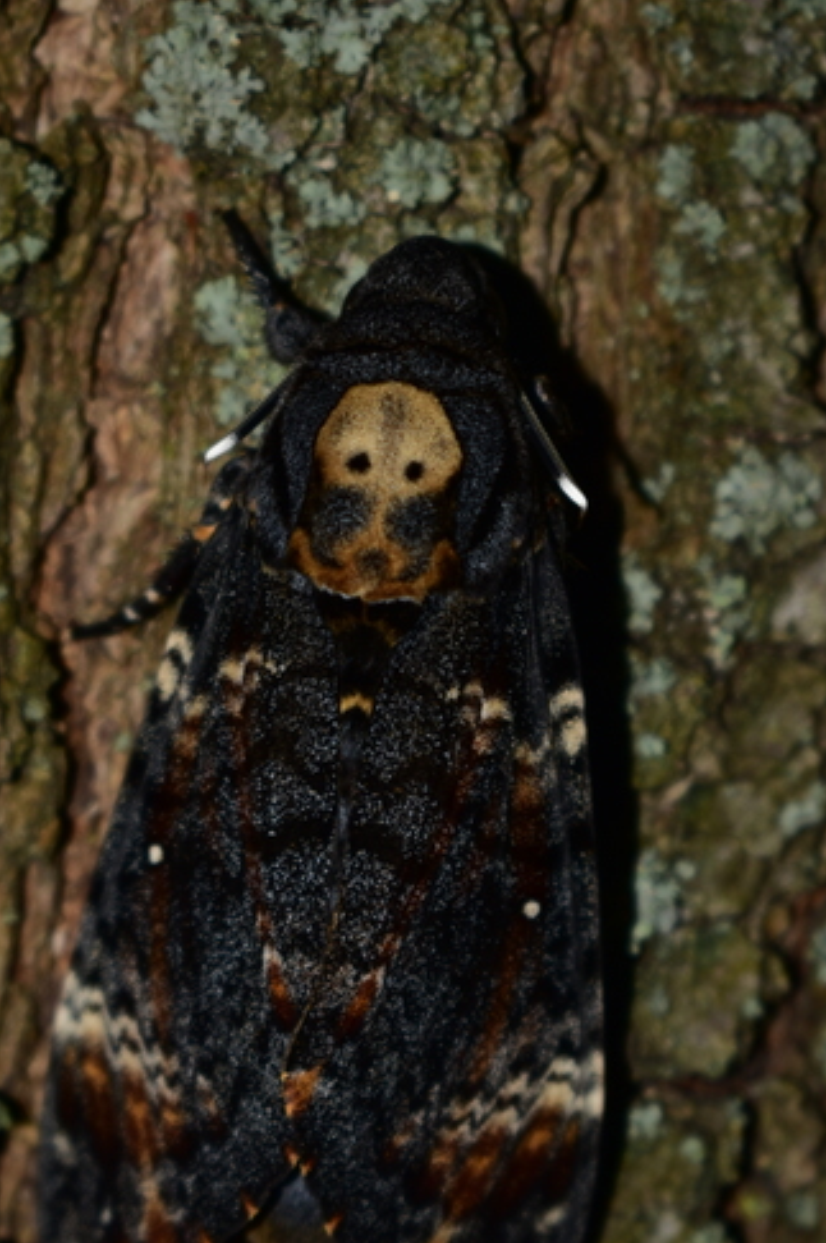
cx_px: 325
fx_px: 3747
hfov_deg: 12.6
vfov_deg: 18.8
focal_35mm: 109
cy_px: 765
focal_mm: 55
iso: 100
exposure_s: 1/200
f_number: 5.6
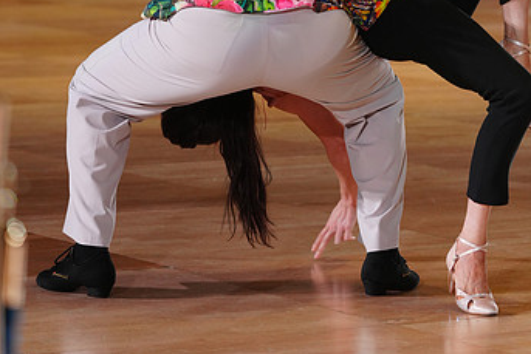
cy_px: -70
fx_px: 3246
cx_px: 286
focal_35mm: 220
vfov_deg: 6.2
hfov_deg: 9.4
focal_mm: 130
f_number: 4
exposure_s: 1/400
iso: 1600
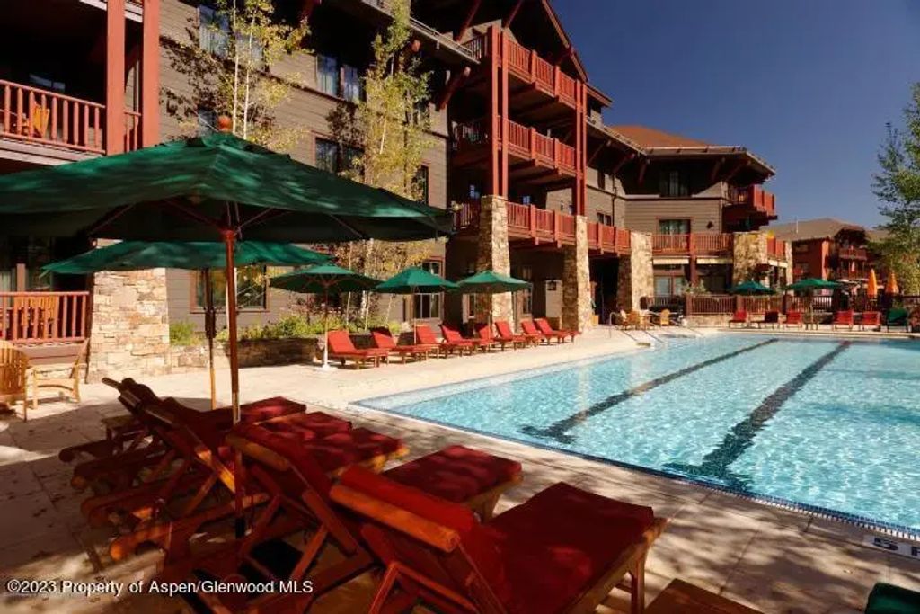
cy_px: 307
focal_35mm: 19
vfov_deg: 64.6
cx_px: 460
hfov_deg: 86.9
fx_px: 486
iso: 200
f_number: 6.3
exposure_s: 1/200
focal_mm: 19
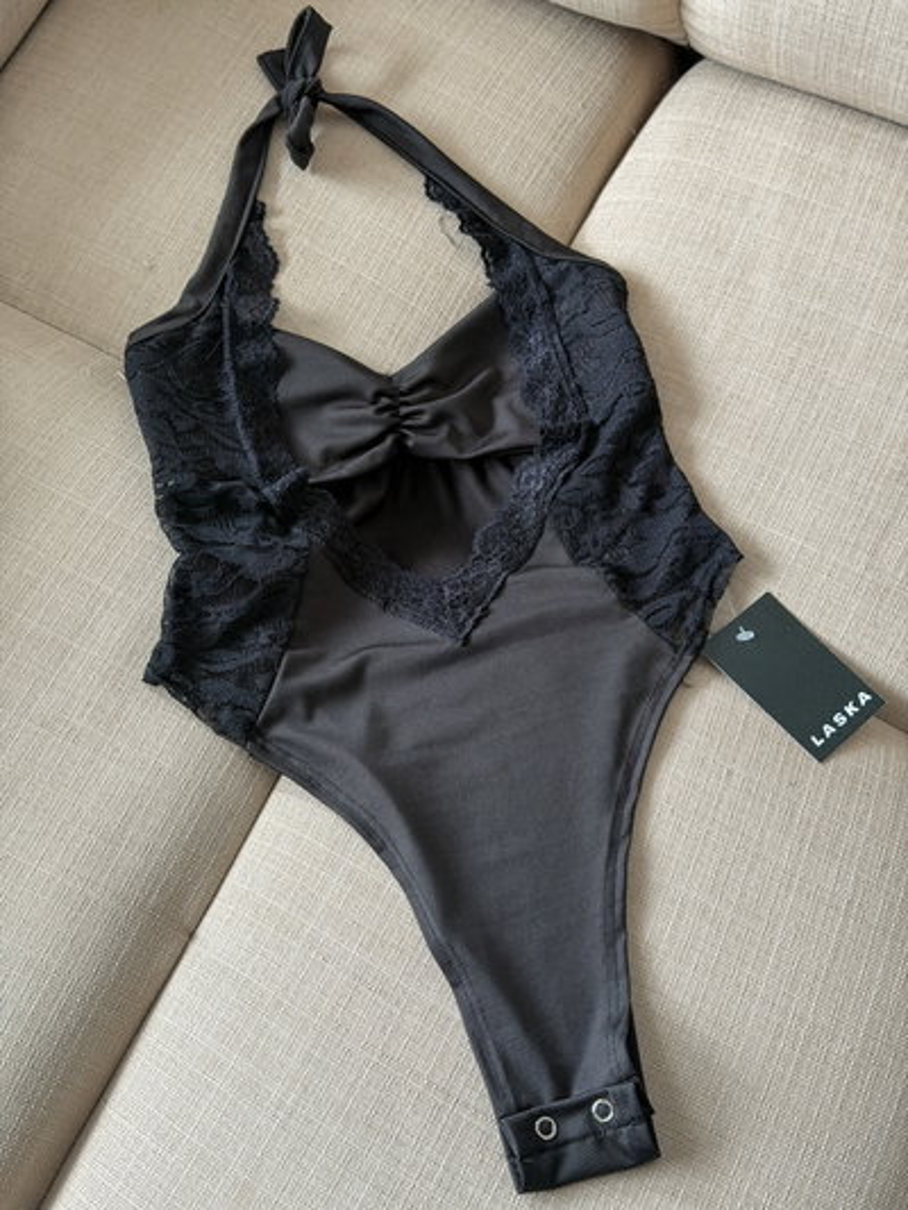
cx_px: 454
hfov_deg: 30.3
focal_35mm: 48
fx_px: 1678
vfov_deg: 39.6
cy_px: 605
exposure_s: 1/55
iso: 250
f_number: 1.8
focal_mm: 6.76
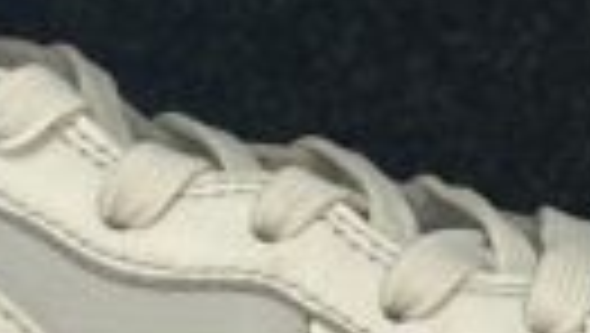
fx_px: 4980
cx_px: 135
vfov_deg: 3.8
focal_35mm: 318
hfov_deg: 6.8
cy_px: -169
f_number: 1.78
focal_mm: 6.86
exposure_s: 1/50
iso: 64
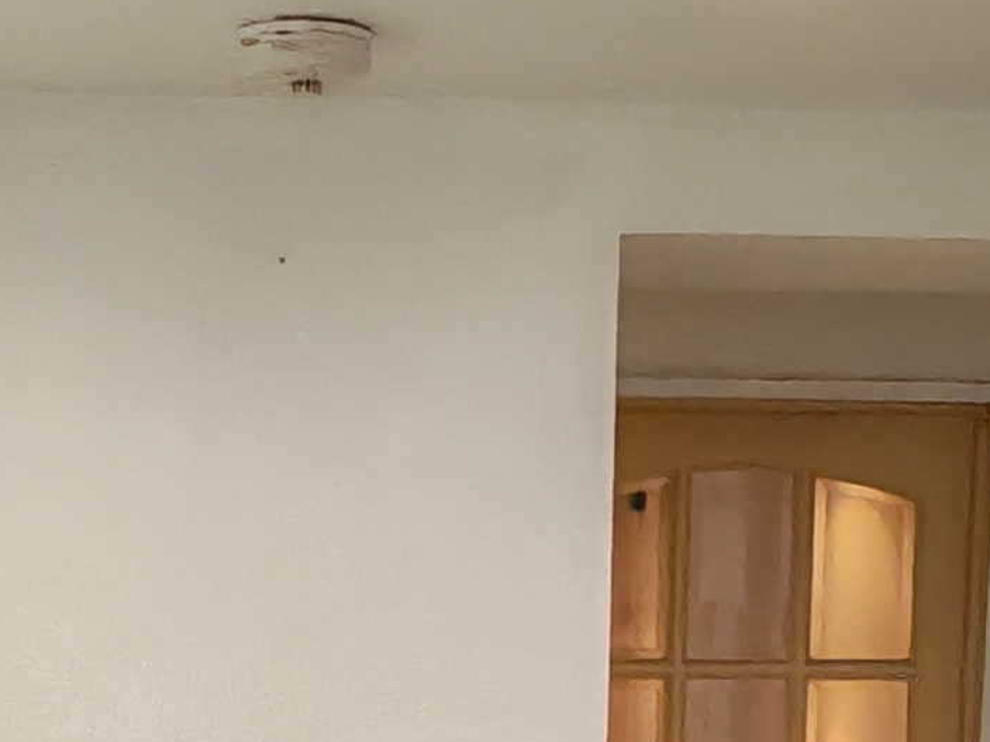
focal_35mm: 91
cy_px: 1352
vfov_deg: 14.3
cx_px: 422
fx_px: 2602
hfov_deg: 21.5
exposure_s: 1/50
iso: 250
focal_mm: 1.96
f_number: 2.2
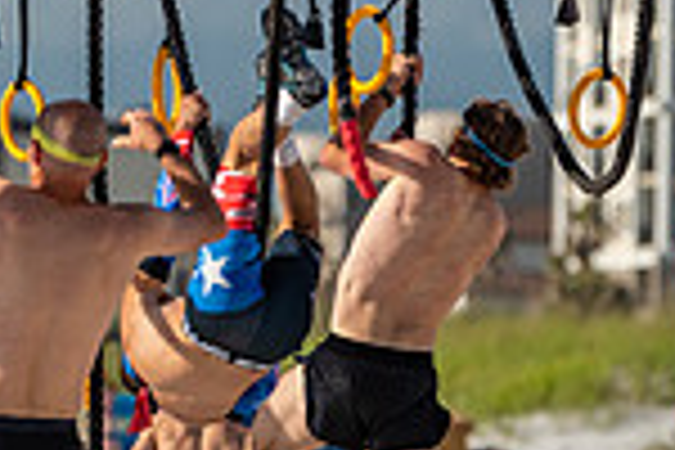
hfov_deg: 3.6
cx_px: 135
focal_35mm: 580
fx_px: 10874
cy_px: 155
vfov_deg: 2.4
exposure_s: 1/4000
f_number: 2.8
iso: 360
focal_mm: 150
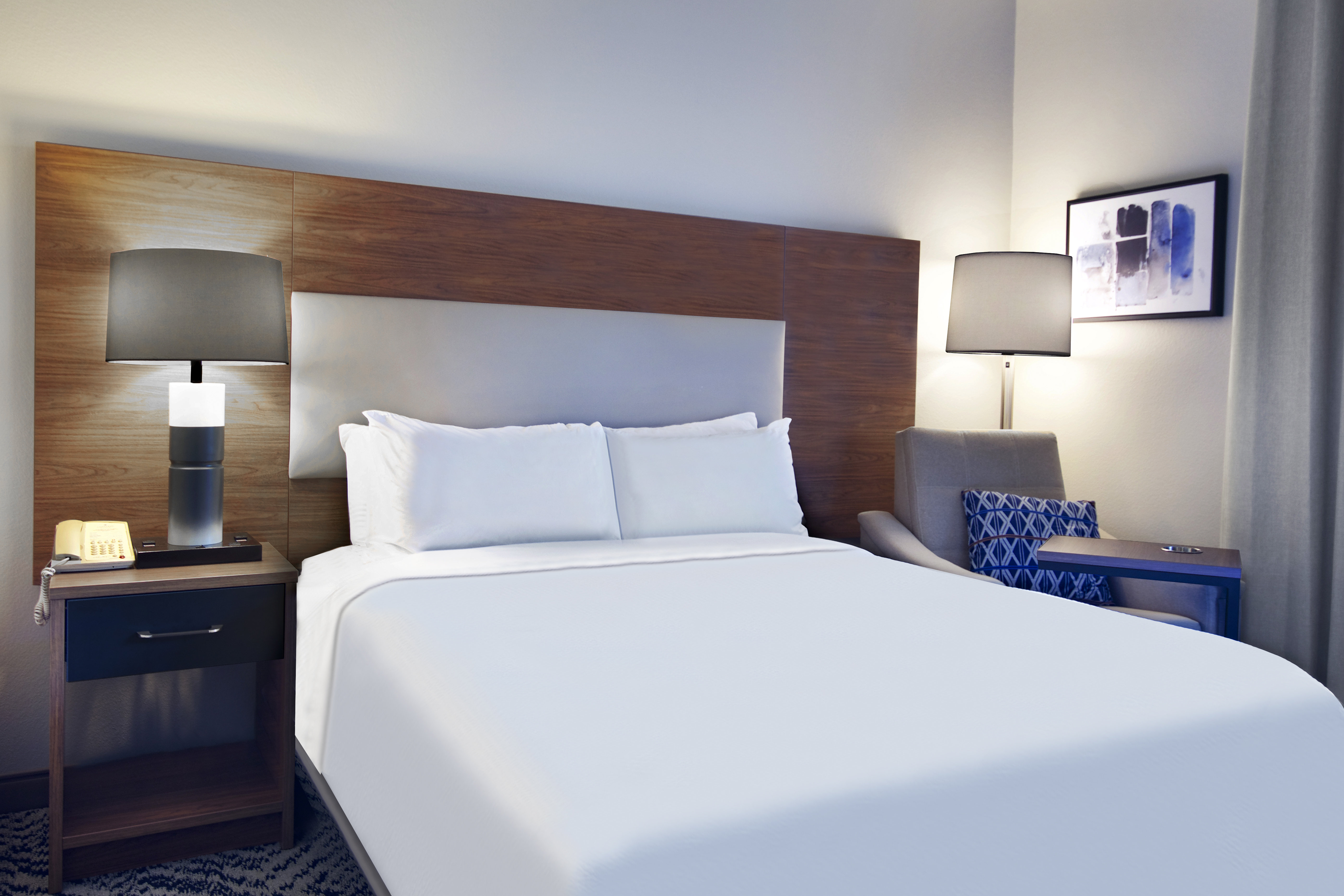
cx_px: 704
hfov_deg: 65.4
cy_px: 420
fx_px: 1045
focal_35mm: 28
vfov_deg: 46.4
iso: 250
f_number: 7.1
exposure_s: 1/1.3
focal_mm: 16
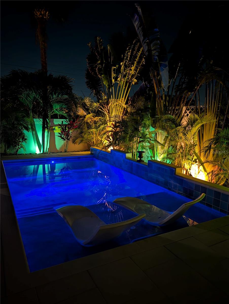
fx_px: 211
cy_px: 152
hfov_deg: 56.9
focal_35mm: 24
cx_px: 114
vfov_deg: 71.5
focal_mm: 6.9
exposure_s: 1/10.7
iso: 731
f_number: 1.68
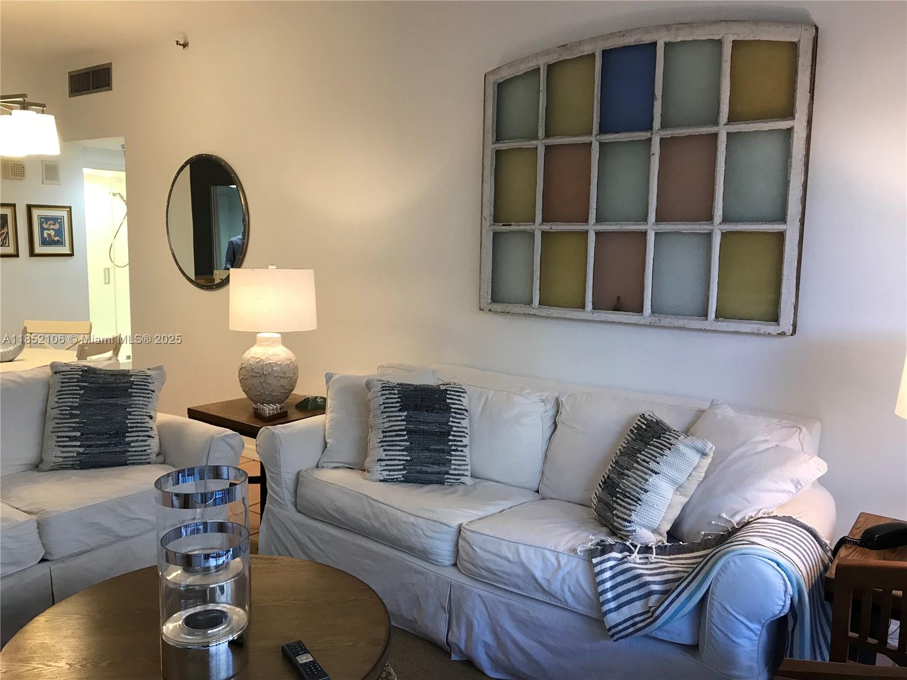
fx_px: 734
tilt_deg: -6.1
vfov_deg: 49.7
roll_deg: -1.2
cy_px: 340
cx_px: 454
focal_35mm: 28
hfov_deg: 63.4
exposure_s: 1/30
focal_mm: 3.99
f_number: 1.8
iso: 32
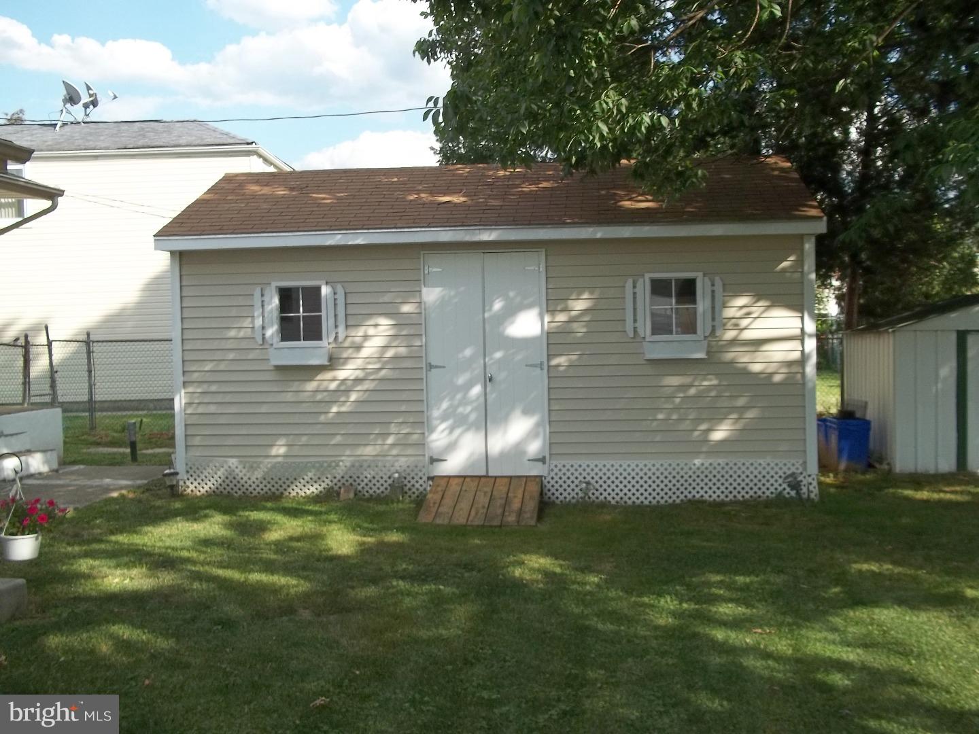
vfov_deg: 39.7
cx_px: 490
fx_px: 1018
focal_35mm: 36
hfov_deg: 51.4
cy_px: 367
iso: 64
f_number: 3.1
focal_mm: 6.5
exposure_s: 1/500
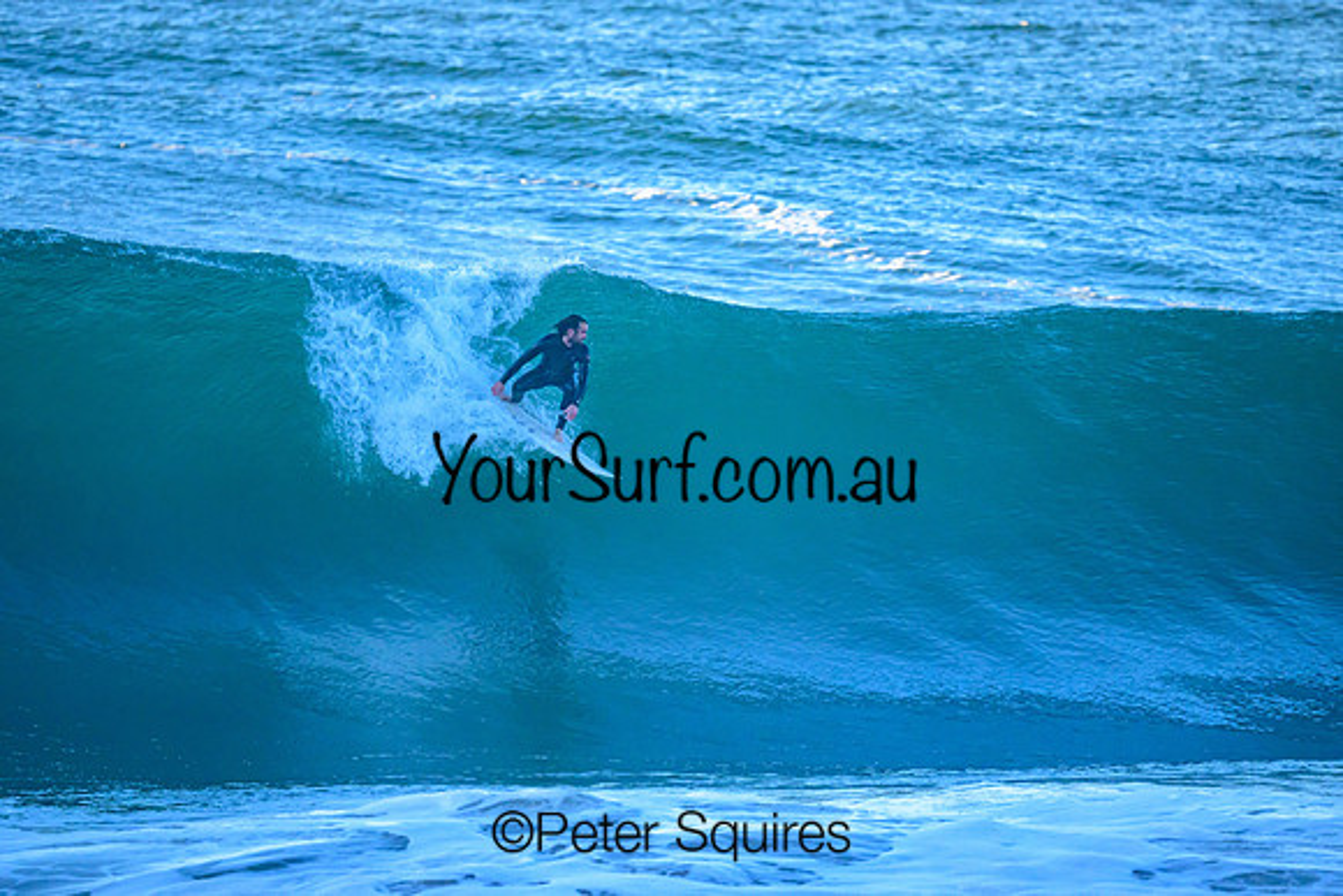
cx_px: 672
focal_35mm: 800
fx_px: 29850
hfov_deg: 2.6
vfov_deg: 1.7
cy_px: 448
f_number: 6.3
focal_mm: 800
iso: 2800
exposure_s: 1/2500
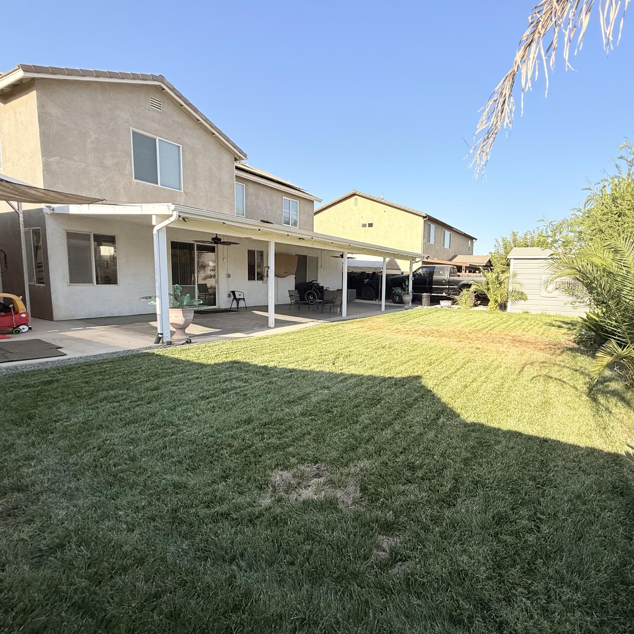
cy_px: 318
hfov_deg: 82.3
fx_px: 352
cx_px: 397
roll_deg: -2.2
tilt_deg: -5.6
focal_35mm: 17
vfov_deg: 84.0
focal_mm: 2.22
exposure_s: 1/1431
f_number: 2.2
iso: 50
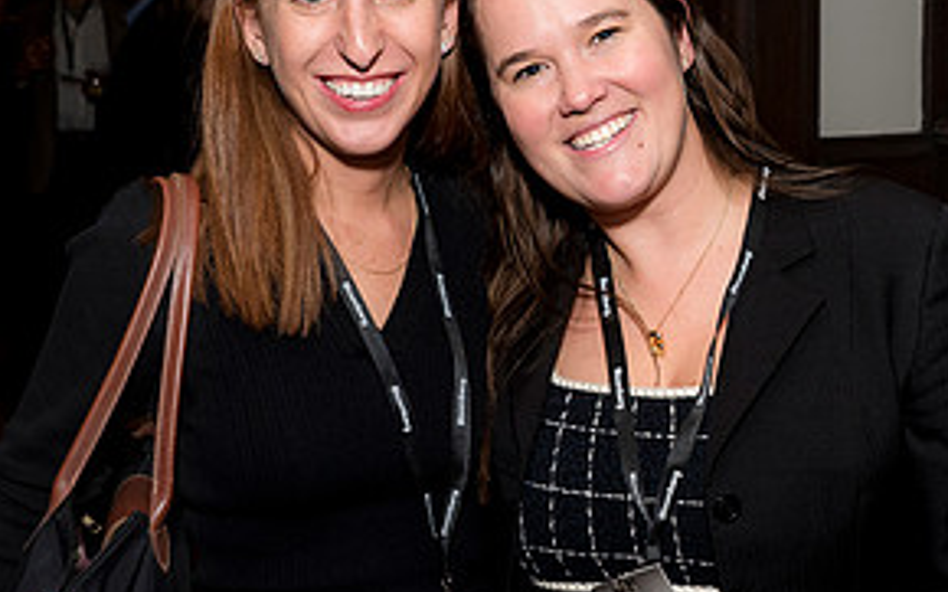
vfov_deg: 20.9
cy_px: 247
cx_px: 632
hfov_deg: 32.7
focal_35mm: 62
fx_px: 1601
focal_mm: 24
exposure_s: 1/125
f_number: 5
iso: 800
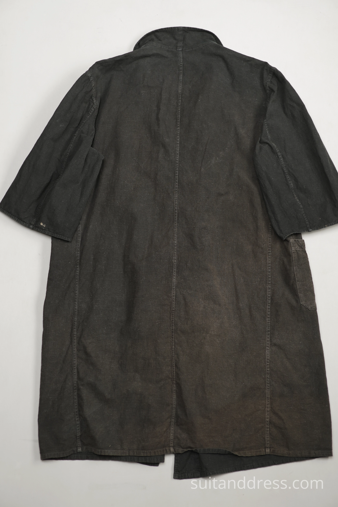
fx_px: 676
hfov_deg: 28.1
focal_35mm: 48
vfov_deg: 41.1
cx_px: 169
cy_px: 254
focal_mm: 32
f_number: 2.5
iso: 200
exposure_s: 1/60
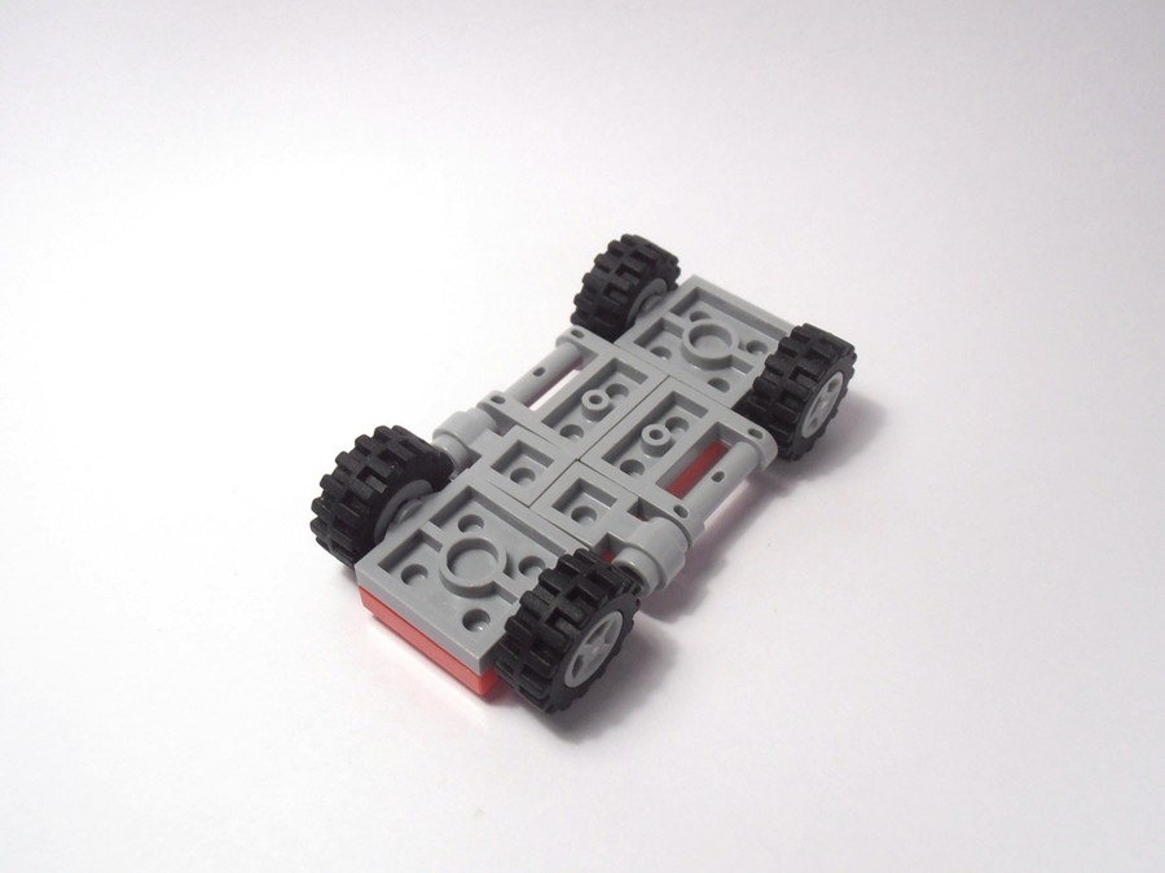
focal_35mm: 37
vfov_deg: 38.7
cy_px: 436
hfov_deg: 50.1
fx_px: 1245
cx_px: 582
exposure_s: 1/80
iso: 80
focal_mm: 6.61
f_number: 3.9
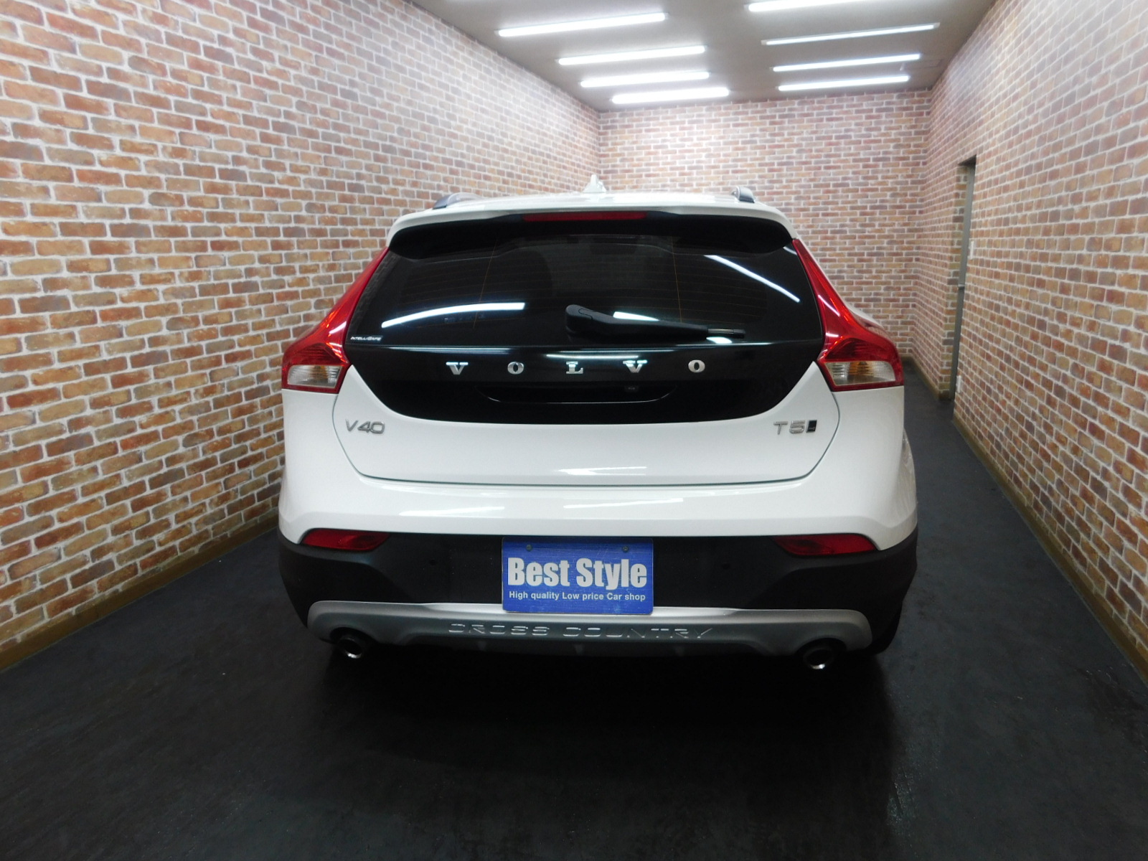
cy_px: 430
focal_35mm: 23
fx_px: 763
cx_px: 574
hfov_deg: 73.9
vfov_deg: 58.9
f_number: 3
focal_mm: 4
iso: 180
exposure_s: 1/30
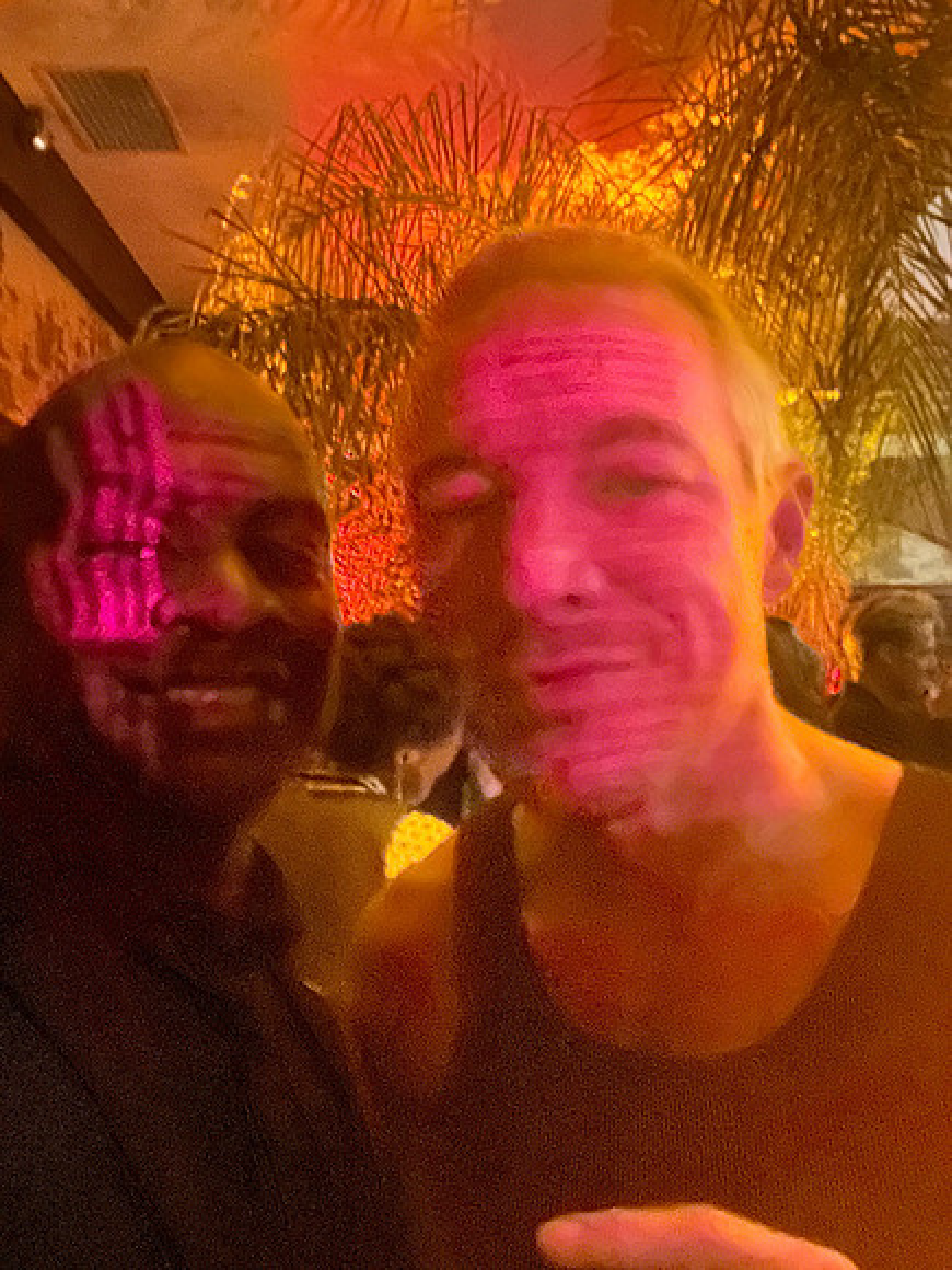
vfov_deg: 60.0
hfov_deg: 46.8
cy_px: 635
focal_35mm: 30
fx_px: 1100
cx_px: 476
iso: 2500
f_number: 2.2
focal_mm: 2.71
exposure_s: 1/8
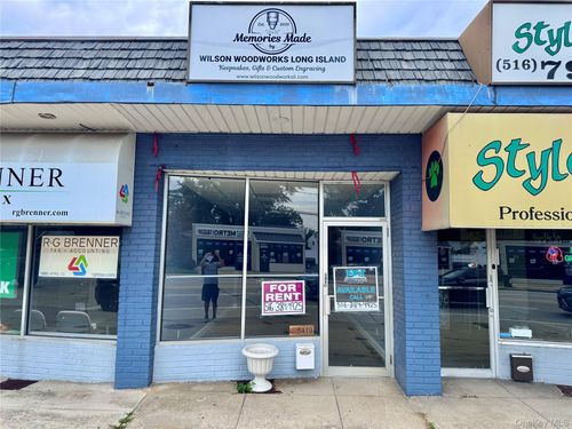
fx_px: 397
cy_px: 214
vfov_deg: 56.8
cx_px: 286
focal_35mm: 24
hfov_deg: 71.6
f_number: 1.78
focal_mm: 6.76
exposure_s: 1/1076
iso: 80
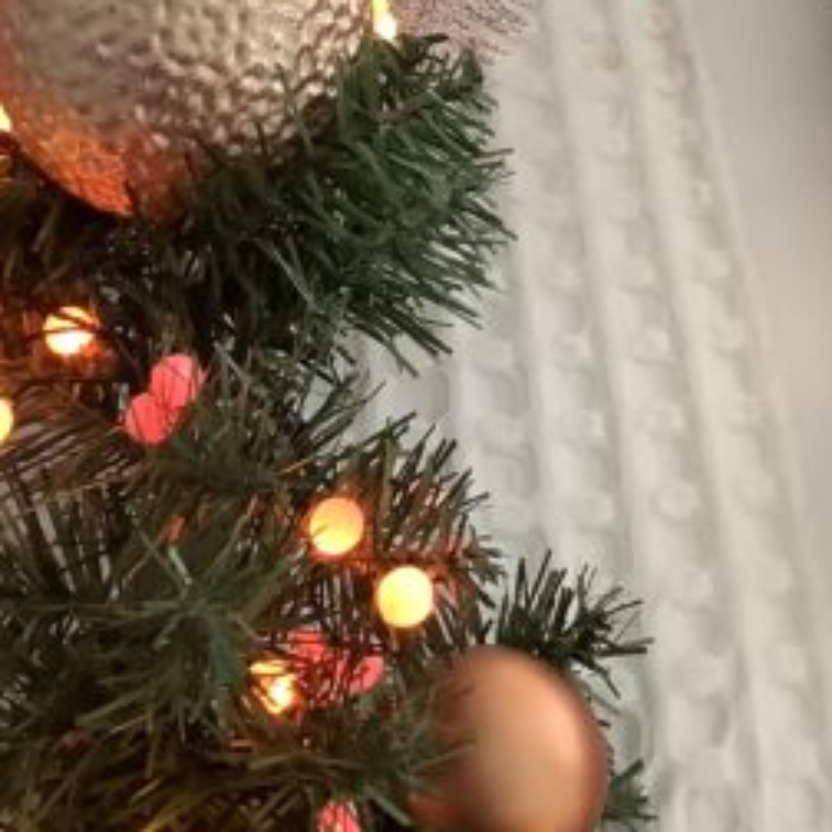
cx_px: 578
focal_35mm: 74
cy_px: 0
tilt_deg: -51.3
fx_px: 2012
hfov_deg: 23.2
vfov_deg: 22.5
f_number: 2.4
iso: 200
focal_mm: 3.3
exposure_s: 1/60
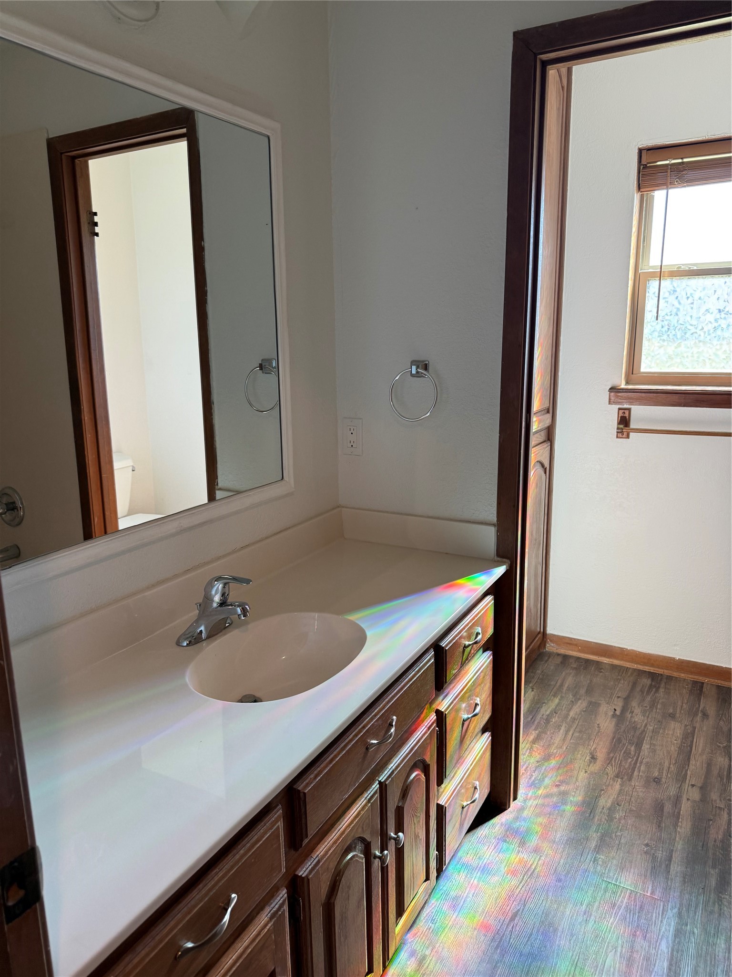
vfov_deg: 71.6
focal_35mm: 24
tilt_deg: -12.1
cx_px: 366
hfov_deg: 56.8
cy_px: 488
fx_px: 677
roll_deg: +0.6
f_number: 1.78
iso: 160
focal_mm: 6.76
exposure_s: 1/120
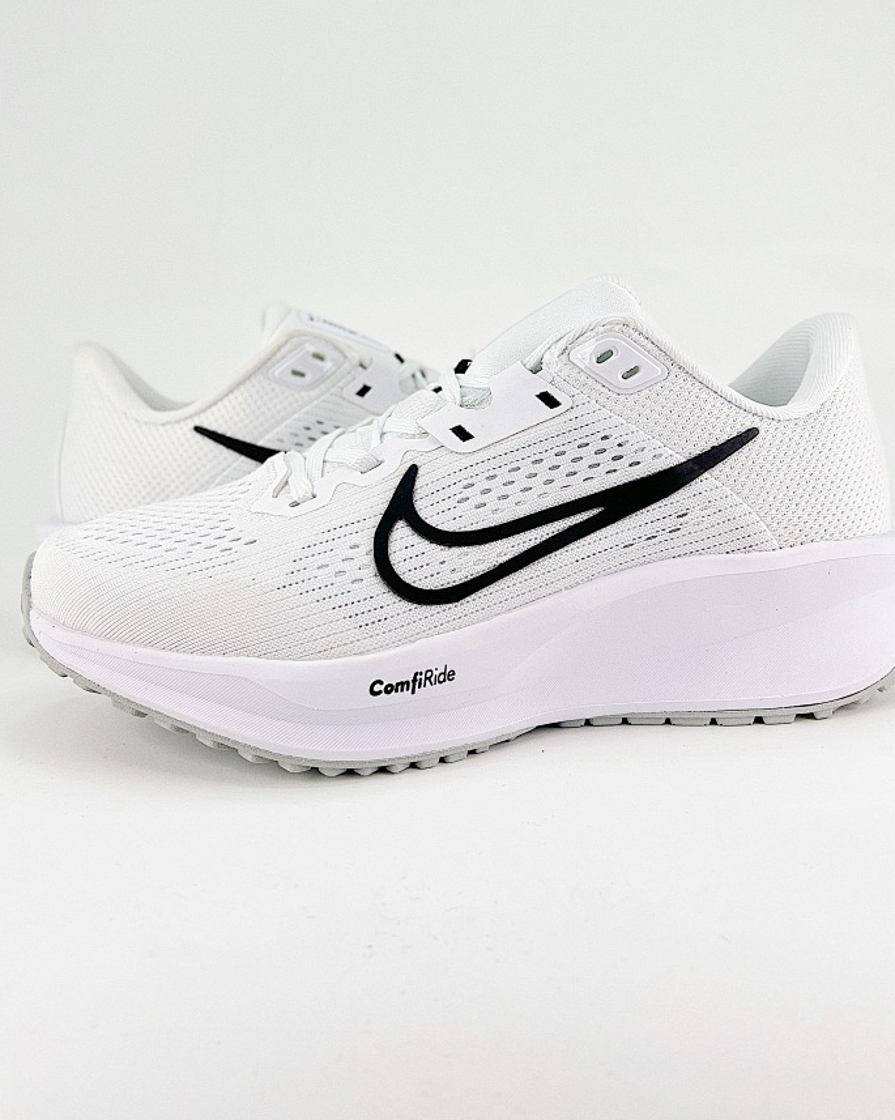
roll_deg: +1.6
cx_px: 448
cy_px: 436
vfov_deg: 55.2
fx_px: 1060
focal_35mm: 32
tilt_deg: -6.6
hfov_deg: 45.8
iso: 50
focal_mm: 5.7
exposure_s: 1/1238
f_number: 1.5
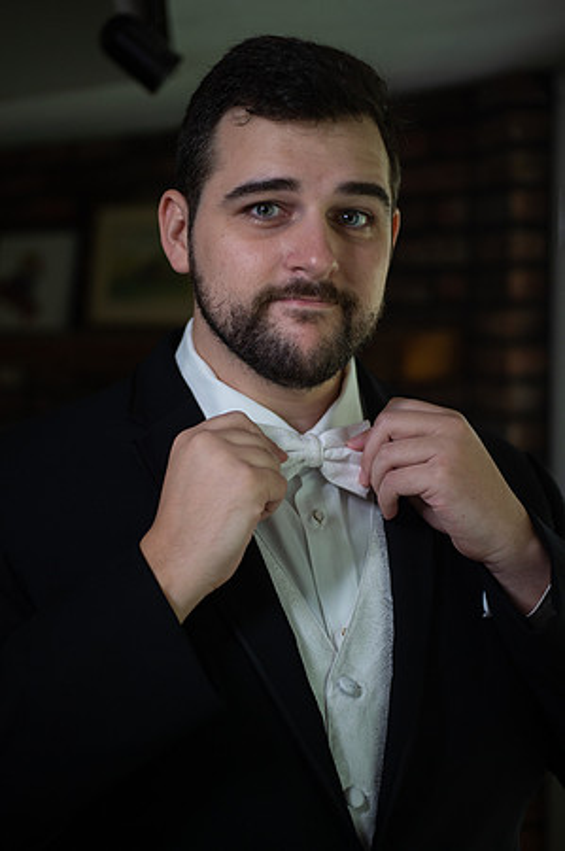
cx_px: 282
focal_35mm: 60
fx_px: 1416
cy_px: 426
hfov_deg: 22.6
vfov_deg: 33.4
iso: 1000
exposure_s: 1/250
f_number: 3.2
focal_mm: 60
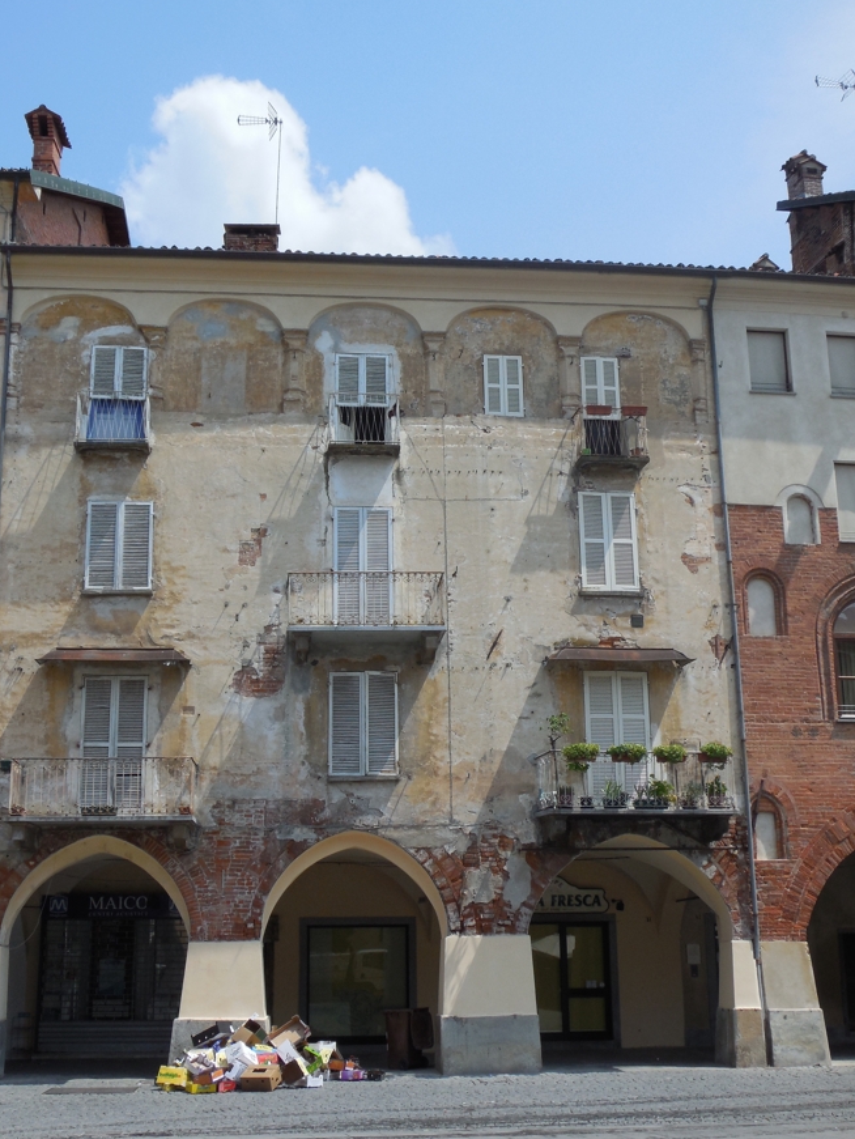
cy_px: 592
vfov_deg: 40.4
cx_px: 387
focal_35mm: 47
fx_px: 1547
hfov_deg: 30.9
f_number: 3.6
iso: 125
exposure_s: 1/1600
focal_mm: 7.1
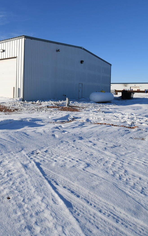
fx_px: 187
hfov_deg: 39.0
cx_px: 5
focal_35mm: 29
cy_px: 93
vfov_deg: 63.9
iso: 100
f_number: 6.3
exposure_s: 1/640
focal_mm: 10
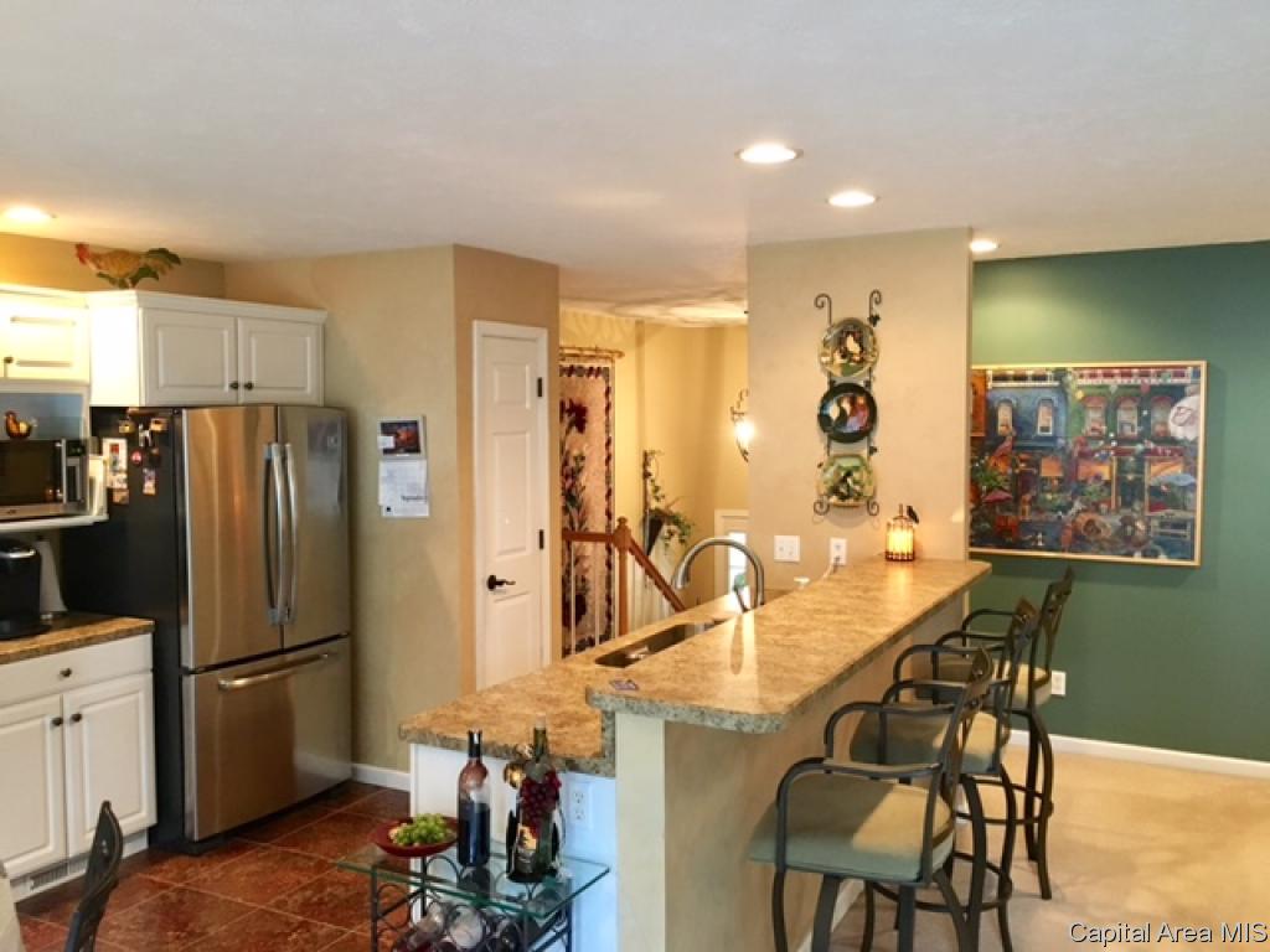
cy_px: 476
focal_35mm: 29
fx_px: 1064
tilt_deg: -3.7
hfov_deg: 61.7
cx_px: 635
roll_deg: -0.2
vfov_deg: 48.2
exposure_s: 1/24
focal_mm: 4.15
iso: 200
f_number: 2.2
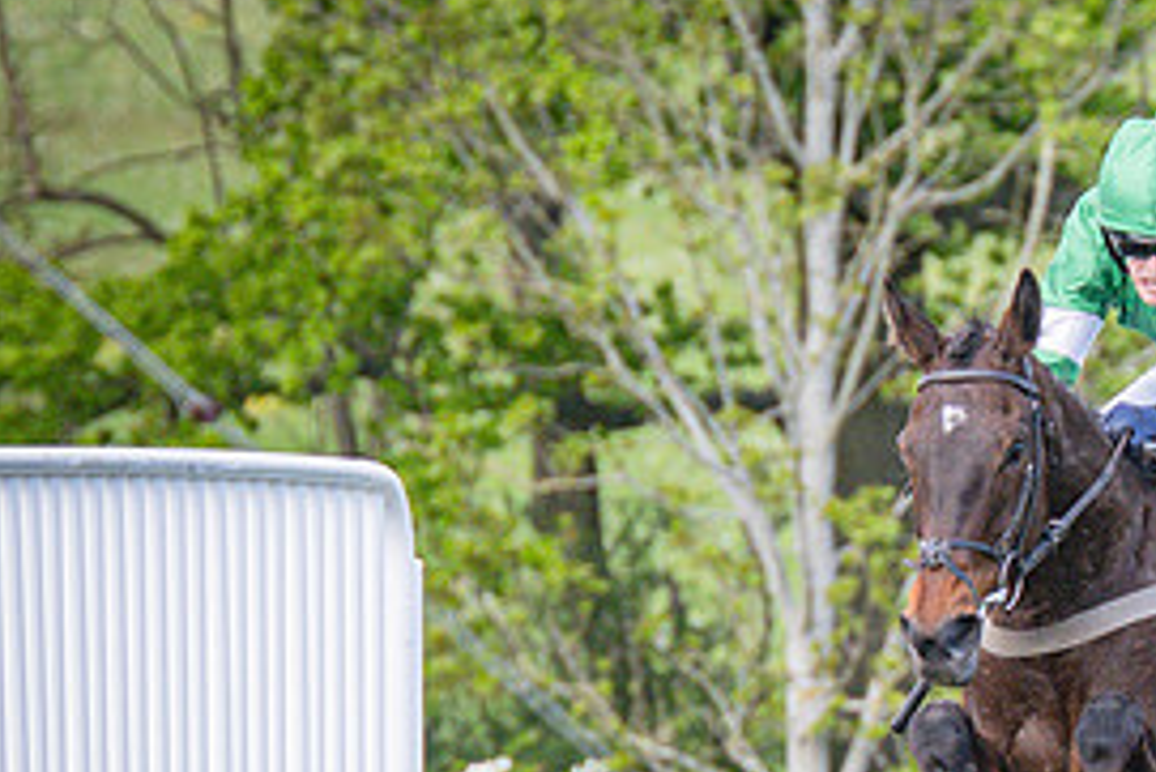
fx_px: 21878
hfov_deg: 3.0
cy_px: 611
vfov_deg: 2.0
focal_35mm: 681
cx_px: 1114
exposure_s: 1/1600
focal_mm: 130
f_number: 4
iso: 800
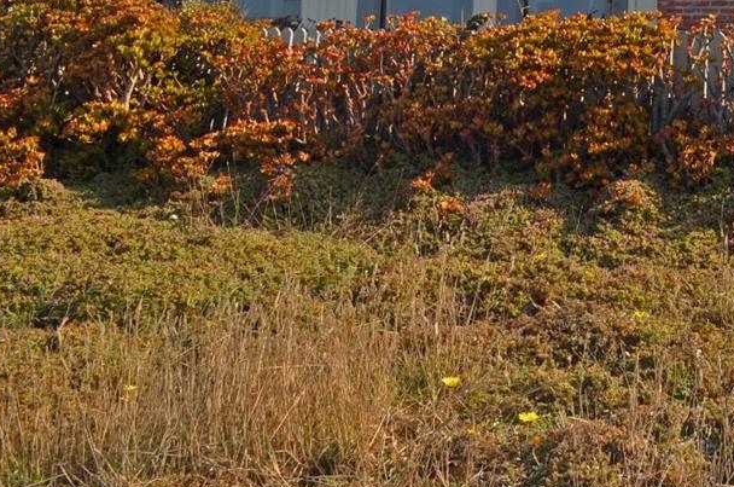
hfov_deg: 25.0
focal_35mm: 74
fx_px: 1506
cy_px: -96
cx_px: 855
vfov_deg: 17.5
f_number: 11
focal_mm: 20
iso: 200
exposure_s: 1/200
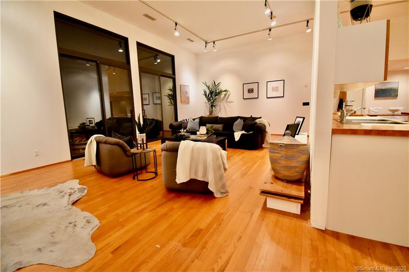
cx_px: 204
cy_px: 136
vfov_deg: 77.3
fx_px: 170
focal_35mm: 15
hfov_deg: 100.4
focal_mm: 10
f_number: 4.5
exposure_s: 1/125
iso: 2000
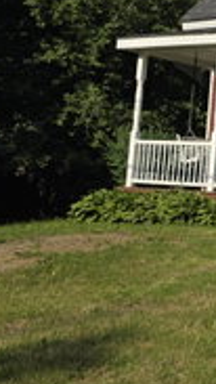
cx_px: 476
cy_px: 143
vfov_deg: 30.0
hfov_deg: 13.7
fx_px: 712
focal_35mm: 70
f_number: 1.7
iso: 80
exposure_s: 1/6574
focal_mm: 6.3
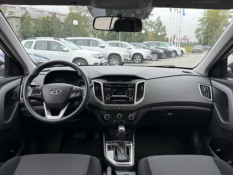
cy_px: 88
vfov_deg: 56.8
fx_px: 162
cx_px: 116
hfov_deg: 71.6
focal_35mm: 24
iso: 100
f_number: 1.78
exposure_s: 1/473
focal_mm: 6.76
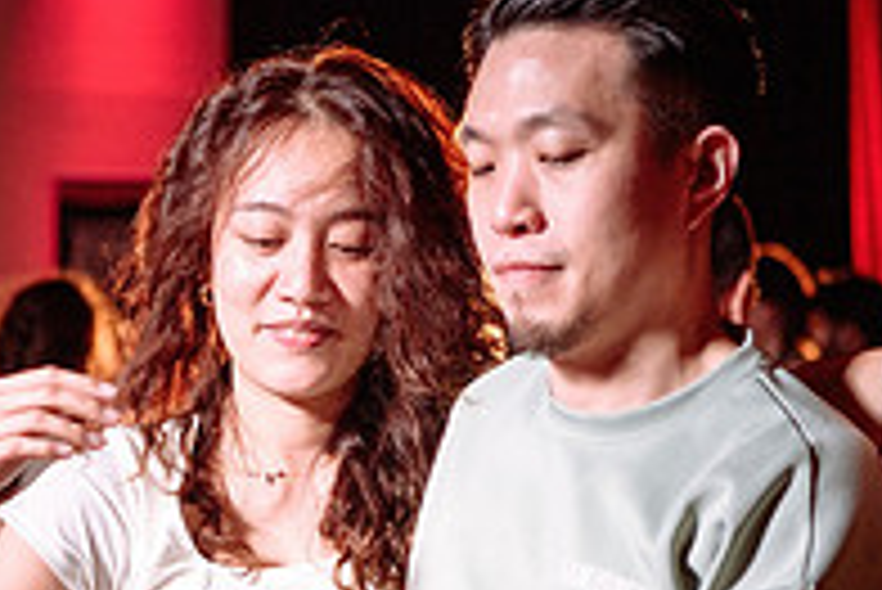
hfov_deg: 14.4
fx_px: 3481
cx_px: 216
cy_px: 642
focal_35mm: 142
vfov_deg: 9.6
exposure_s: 1/60
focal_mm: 48
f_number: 2.8
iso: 800
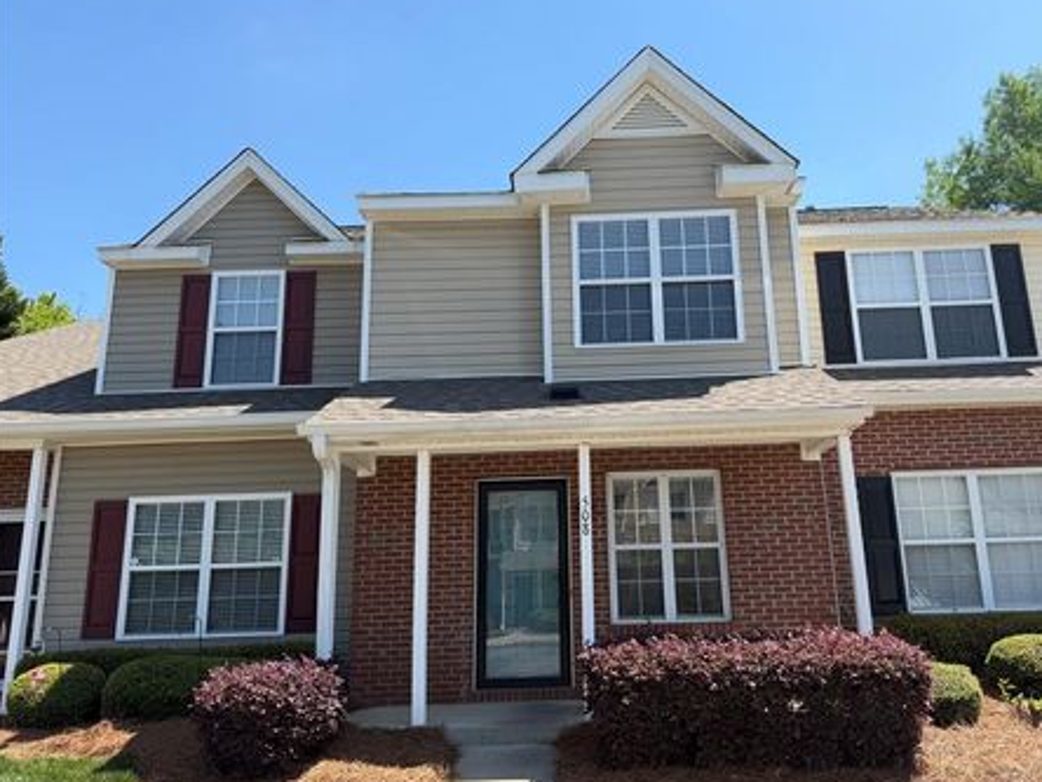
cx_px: 580
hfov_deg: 65.1
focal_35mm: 27
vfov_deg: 51.3
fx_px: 813
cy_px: 372
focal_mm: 6.76
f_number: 1.78
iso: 80
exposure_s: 1/2801
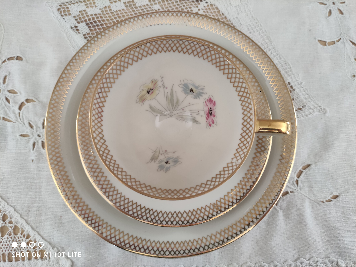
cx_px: 178
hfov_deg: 69.4
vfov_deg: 54.9
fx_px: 257
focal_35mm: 25
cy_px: 134
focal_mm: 5.43
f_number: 1.89
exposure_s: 1/50
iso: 463
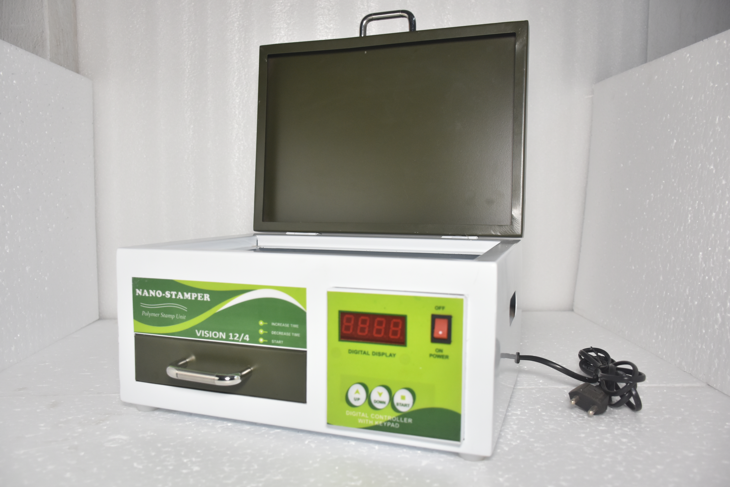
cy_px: 244
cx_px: 365
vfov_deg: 43.6
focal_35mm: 30
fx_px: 608
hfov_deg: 61.9
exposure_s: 1/200
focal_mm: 20
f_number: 4
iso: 720
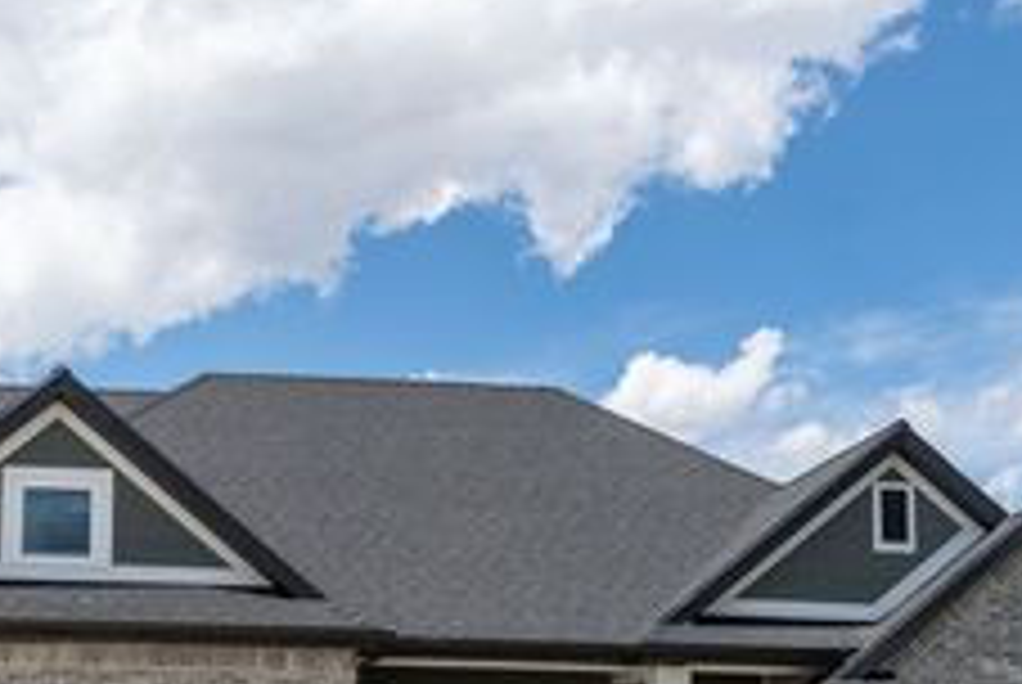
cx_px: 278
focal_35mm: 79
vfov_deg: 17.0
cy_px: 651
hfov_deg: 25.4
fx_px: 2246
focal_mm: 35
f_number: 5.6
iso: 250
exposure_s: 1/1600
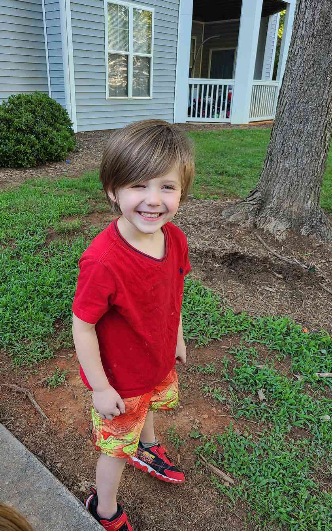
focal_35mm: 28
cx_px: 140
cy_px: 265
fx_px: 405
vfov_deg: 66.5
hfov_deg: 44.4
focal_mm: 5.4
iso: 64
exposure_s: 1/120
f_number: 1.8
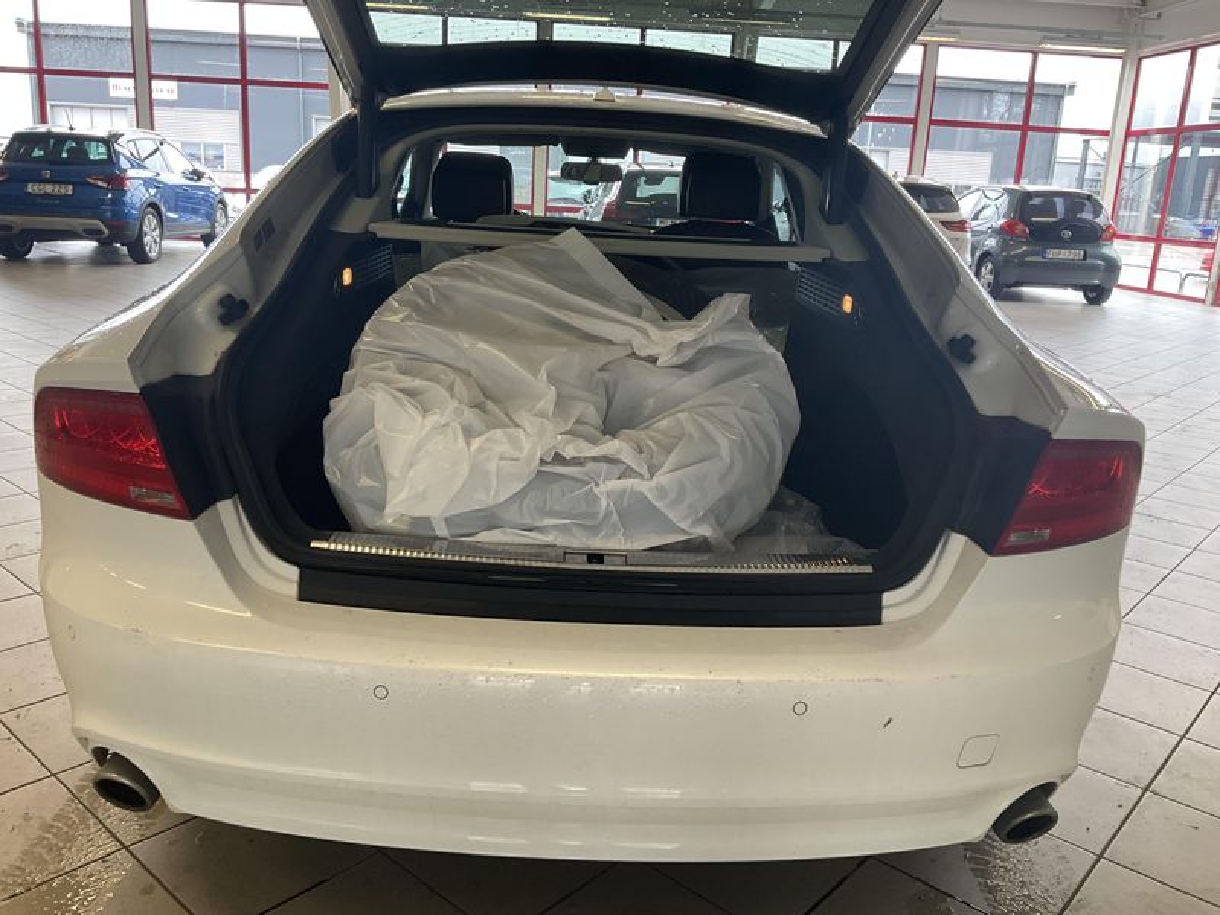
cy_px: 458
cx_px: 610
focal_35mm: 29
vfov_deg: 48.2
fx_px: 1022
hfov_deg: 61.7
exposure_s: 1/100
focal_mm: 3
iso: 64
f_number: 1.8
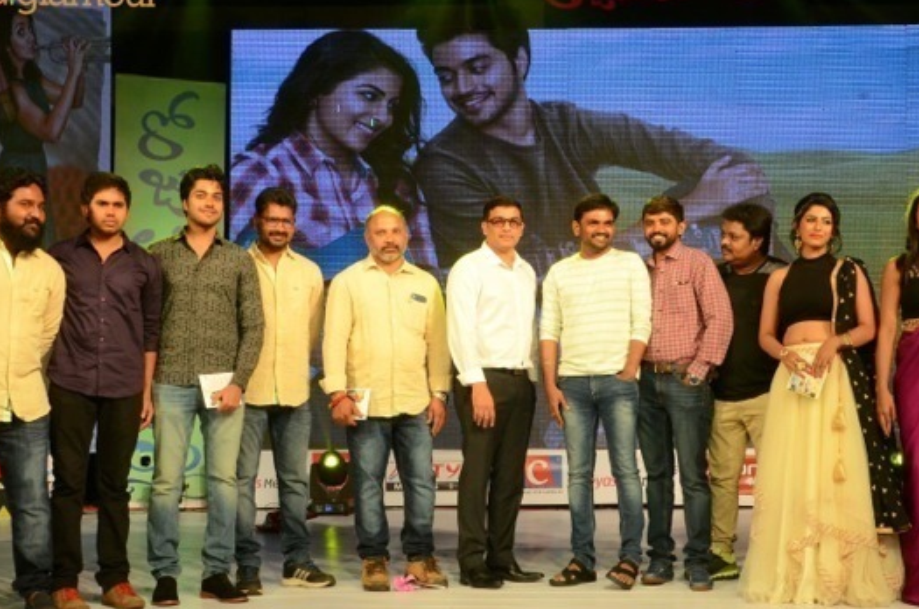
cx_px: 508
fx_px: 1223
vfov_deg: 27.9
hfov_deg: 41.1
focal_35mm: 48
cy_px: 371
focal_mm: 24
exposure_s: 1/125
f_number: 7.1
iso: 1250
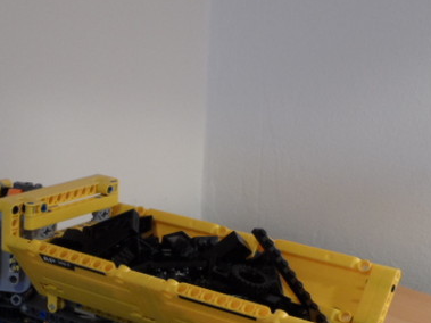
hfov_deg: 25.5
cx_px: 148
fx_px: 946
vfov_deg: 19.1
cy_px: 286
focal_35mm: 76
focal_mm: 5.3
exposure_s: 1/6
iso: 200
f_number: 3.4
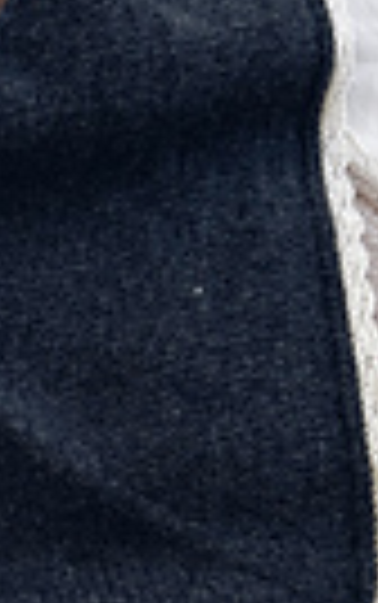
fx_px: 1694
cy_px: 567
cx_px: -119
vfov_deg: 19.7
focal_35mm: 103
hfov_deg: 12.3
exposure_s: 1/121
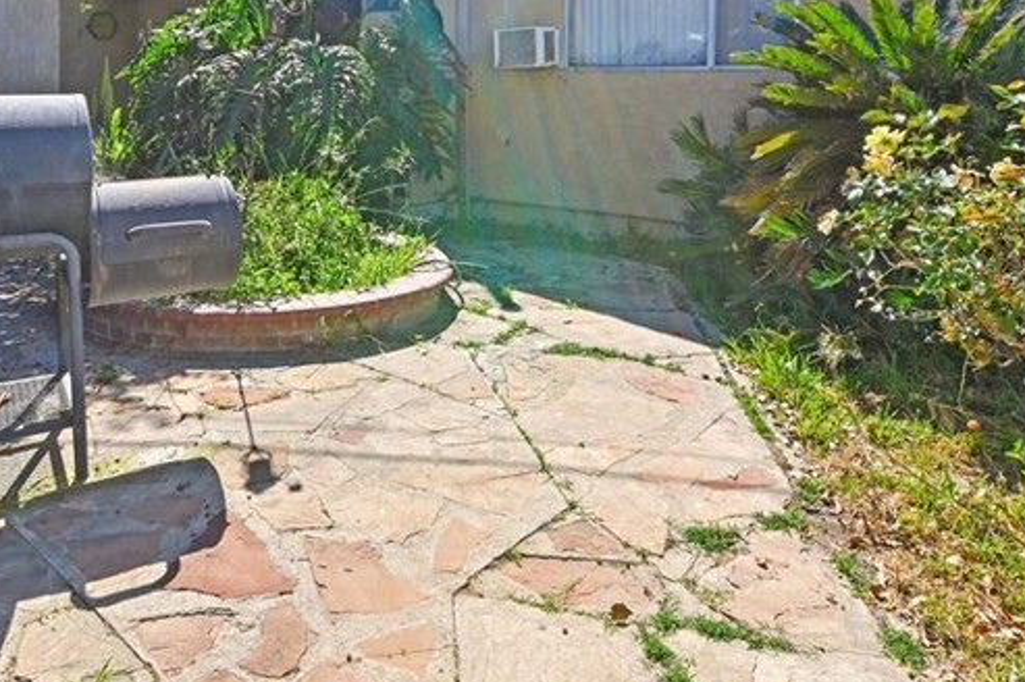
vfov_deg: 42.9
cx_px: 449
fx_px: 768
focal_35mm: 27
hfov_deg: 67.2
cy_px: 42
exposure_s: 1/25
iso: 250
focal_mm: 13
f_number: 22
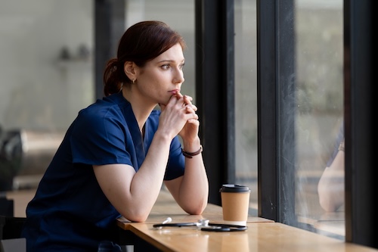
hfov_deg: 20.2
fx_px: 1060
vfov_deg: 13.5
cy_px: 126
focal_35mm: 101
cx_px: 189
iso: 320
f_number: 2.8
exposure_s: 1/250
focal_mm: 101
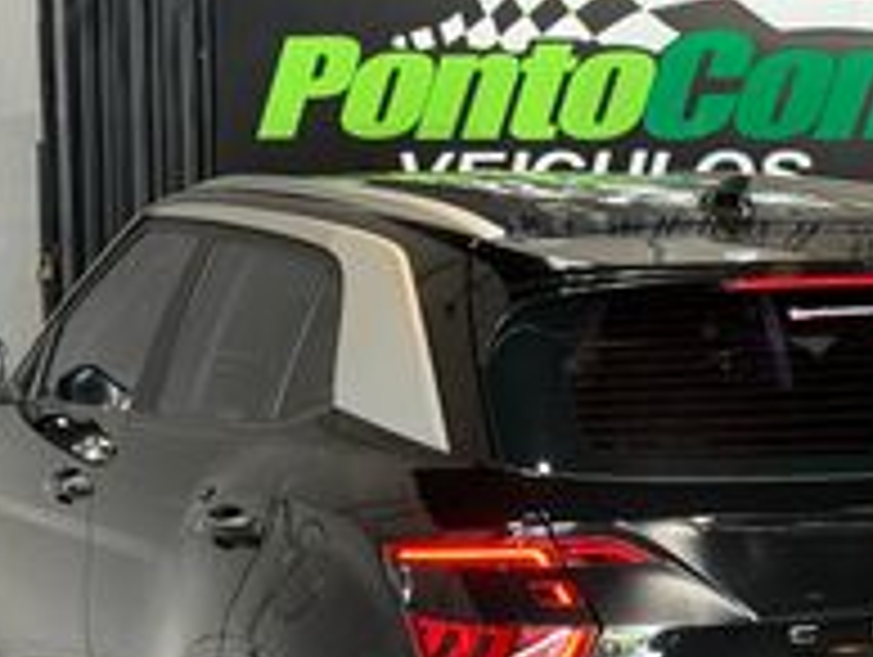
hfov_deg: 16.9
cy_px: 495
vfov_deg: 12.8
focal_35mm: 116
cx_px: 626
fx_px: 2929
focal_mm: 6.76
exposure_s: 1/40
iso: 250
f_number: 1.78
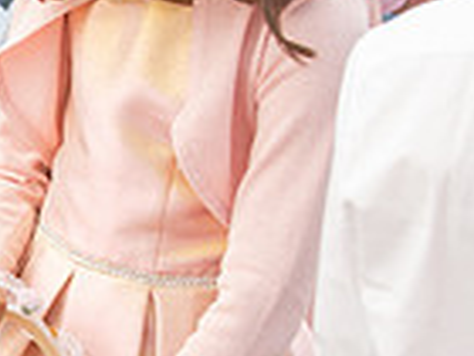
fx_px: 3807
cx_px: -223
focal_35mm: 278
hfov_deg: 7.0
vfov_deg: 5.3
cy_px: 337
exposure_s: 1/125
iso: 640
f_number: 5.6
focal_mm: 70
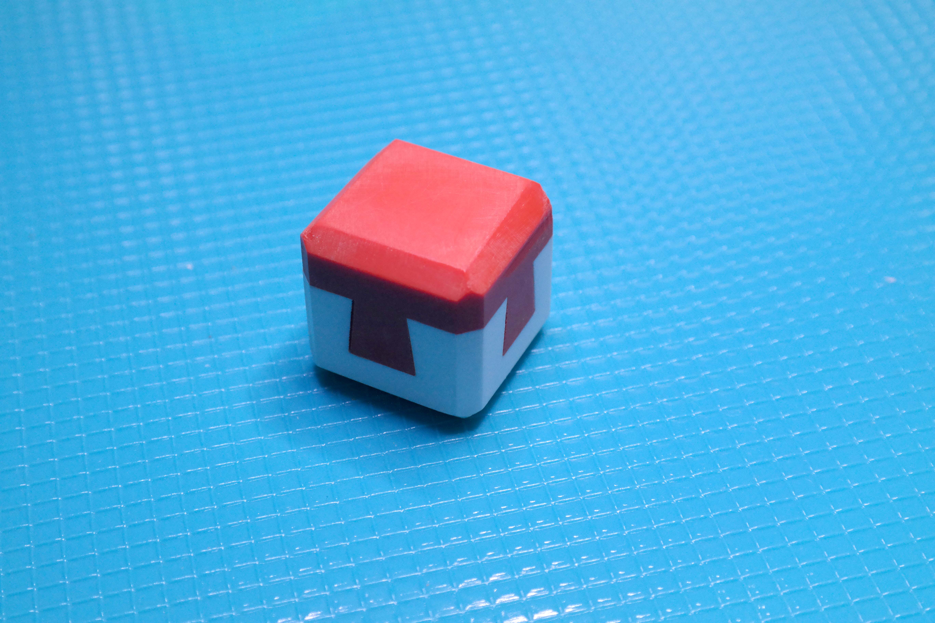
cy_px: 312
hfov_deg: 31.4
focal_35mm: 64
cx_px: 468
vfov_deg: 21.2
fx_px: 1662
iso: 1000
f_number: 7.1
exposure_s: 1/30
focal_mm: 42
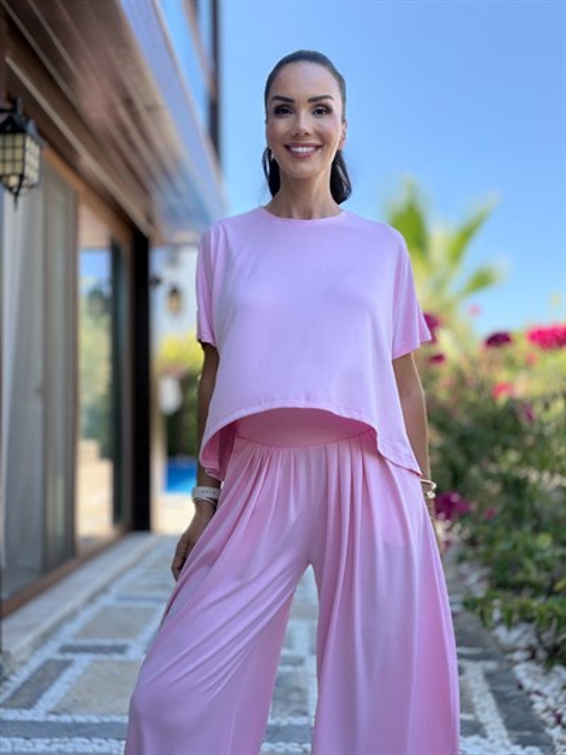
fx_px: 654
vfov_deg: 60.0
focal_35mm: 30
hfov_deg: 46.8
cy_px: 378
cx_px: 283
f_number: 1.9
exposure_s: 1/466
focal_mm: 2.71
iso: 40
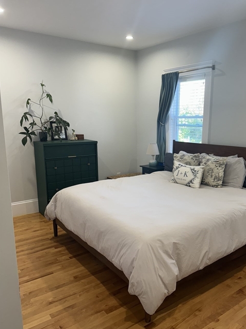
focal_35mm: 29
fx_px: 275
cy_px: 174
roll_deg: -0.4
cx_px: 147
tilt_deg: -11.2
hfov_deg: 47.9
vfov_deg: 61.6
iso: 200
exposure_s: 1/120
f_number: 1.78
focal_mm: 6.76
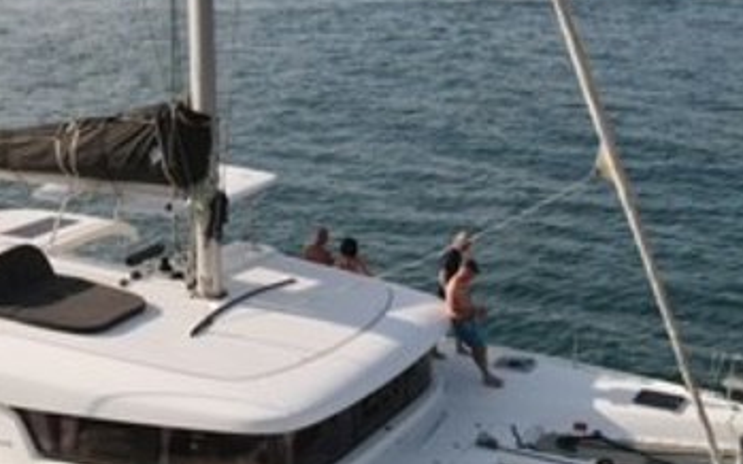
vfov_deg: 18.6
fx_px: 1417
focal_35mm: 70
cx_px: 232
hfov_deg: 29.1
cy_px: 194
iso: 100
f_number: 2.8
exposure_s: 1/50
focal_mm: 4.5
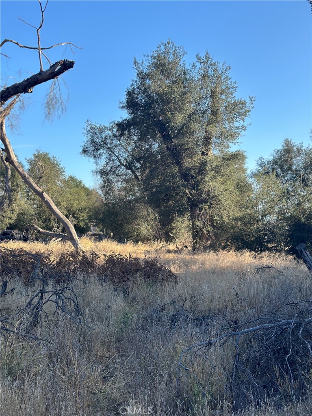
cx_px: 156
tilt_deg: +3.6
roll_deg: +0.9
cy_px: 208
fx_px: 577
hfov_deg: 30.3
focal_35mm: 48
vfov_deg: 39.7
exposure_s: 1/1667
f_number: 1.78
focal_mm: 6.86
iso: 80
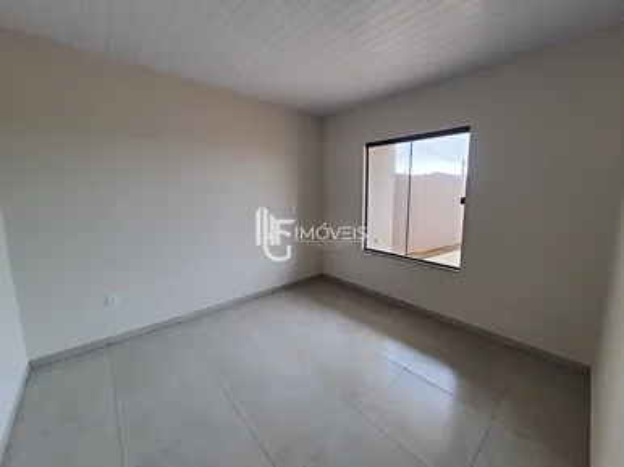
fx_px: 234
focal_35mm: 13
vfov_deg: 89.9
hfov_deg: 106.2
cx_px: 312
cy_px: 234
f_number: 2.2
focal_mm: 1.74
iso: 50
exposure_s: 1/50
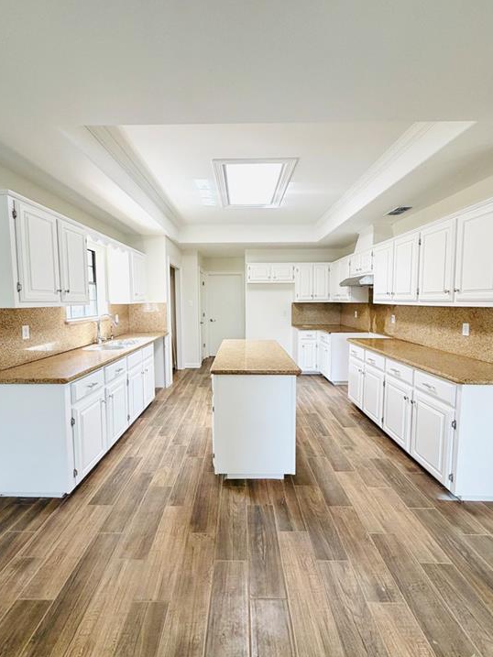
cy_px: 322
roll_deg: -0.6
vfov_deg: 98.1
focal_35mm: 15
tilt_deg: -4.2
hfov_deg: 81.7
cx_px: 236
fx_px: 285
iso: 160
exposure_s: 1/121
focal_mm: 2.22
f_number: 2.2
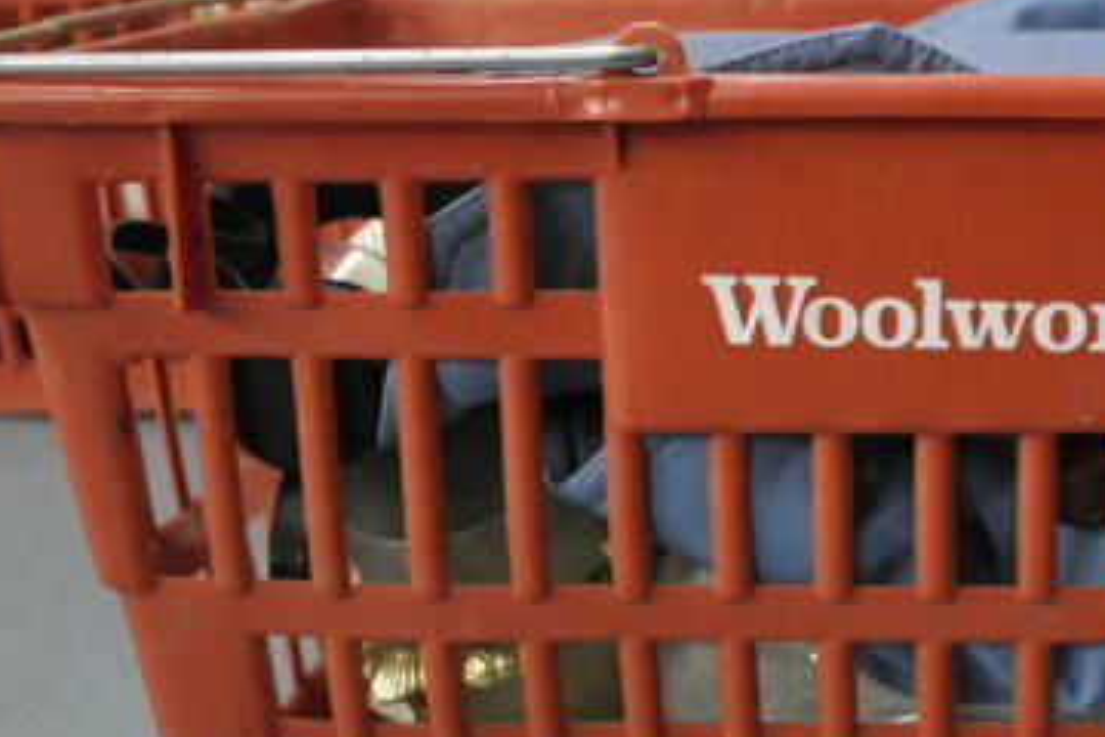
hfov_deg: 30.3
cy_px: 310
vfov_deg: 21.2
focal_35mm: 64
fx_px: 1964
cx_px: 952
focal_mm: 20
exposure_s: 1/20
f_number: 3.5
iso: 1600
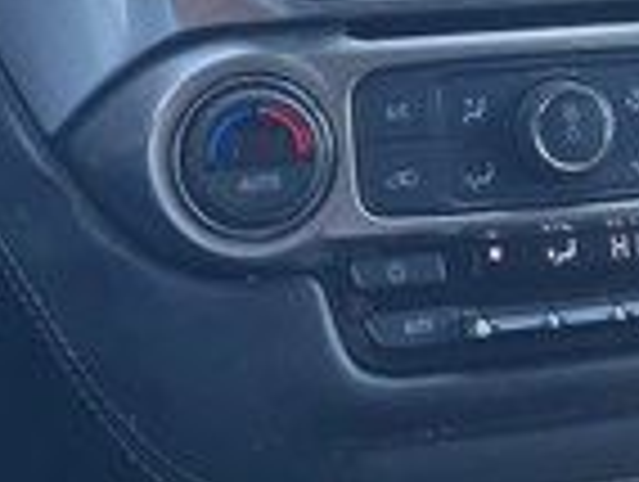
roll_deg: -0.1
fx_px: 1350
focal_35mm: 73
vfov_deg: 19.3
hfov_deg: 26.5
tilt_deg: -17.4
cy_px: -63
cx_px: 428
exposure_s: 1/121
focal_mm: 5.1
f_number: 1.6
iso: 80
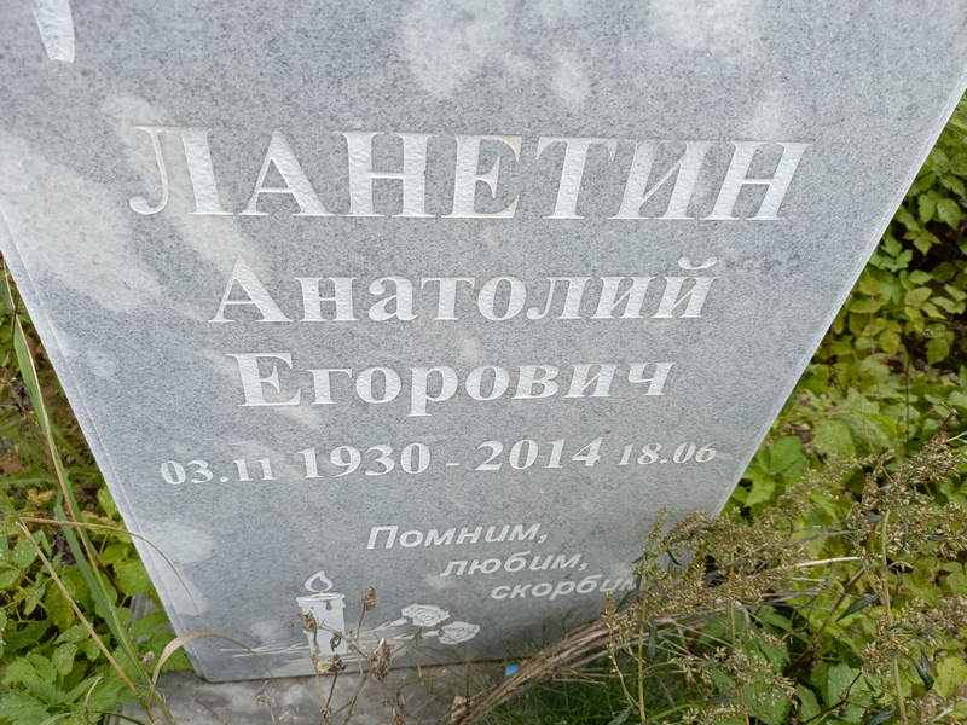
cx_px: 484
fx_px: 698
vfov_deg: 54.9
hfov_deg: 69.4
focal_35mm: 25
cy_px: 362
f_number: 1.69
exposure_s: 1/253
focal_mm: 4.76
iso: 110
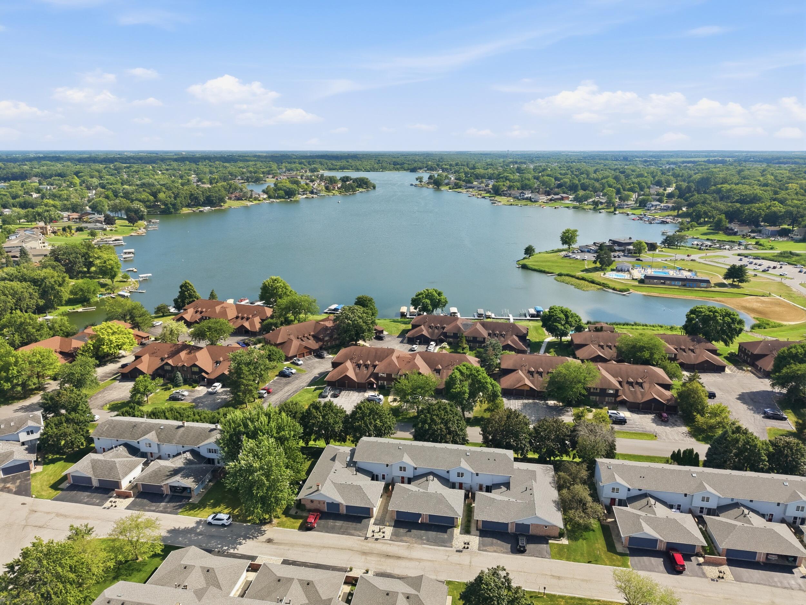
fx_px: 559
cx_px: 403
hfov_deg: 71.6
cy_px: 302
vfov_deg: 56.8
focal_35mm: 24
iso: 400
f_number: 1.8
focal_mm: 8.7
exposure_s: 1/8000
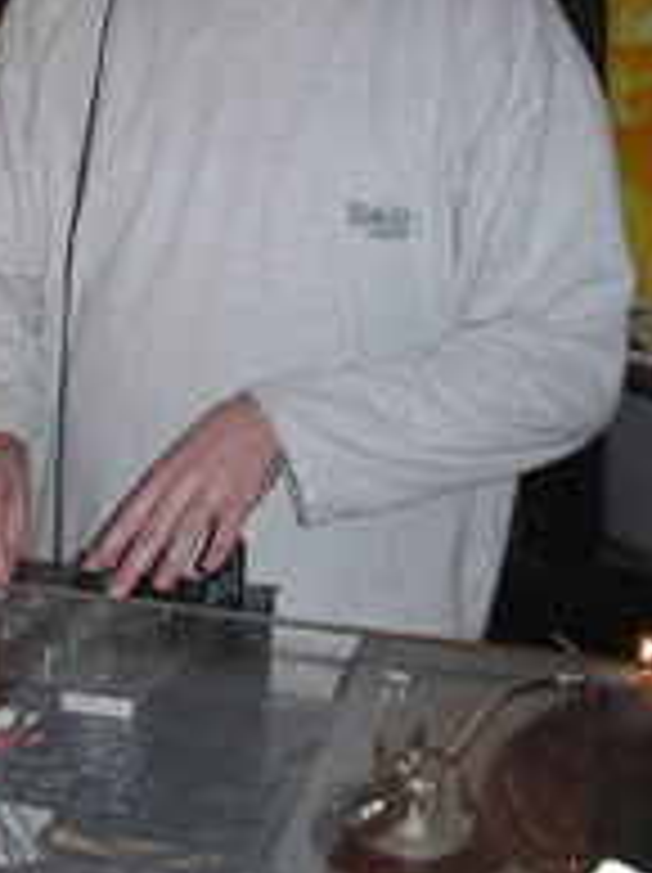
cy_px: 202
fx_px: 1988
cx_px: -92
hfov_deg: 17.9
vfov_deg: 24.4
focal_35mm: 79
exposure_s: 1/30
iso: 100
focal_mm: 7.8
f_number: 2.8
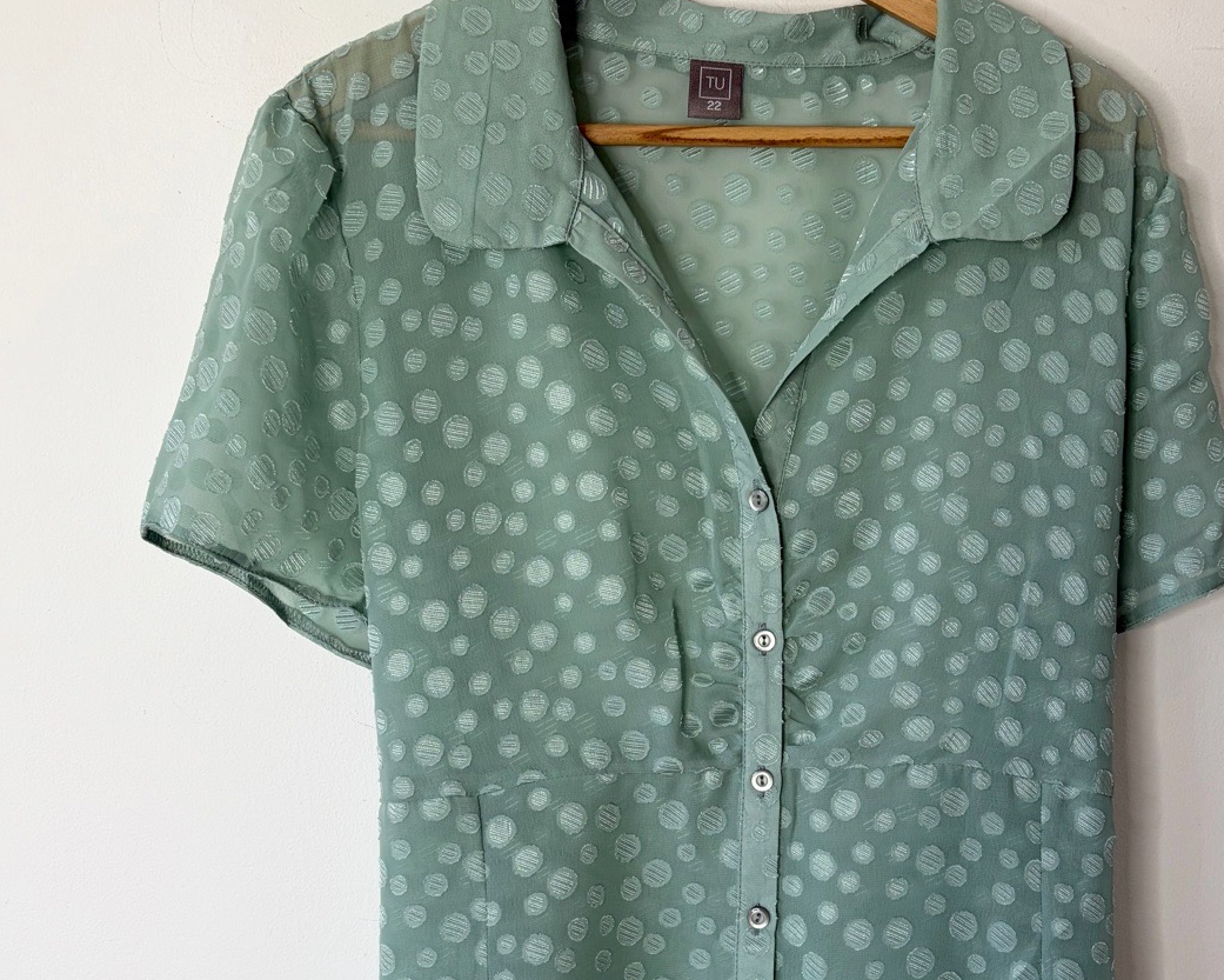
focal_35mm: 39
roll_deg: -0.8
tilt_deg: -6.7
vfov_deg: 37.9
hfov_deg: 46.7
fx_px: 1413
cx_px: 689
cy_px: 627
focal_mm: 5.96
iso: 50
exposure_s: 1/119
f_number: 1.6
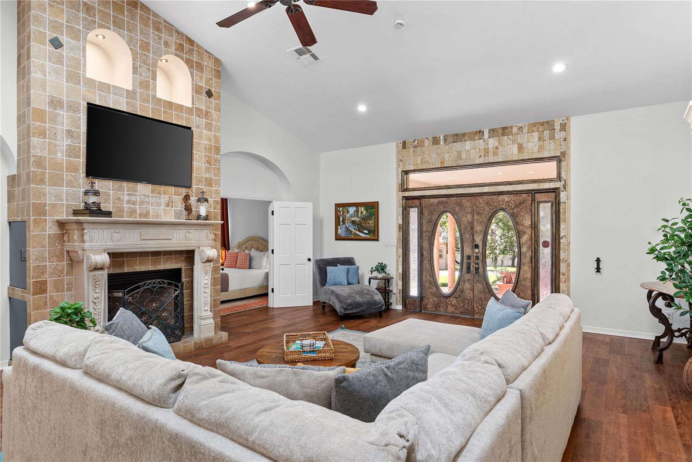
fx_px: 385
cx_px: 346
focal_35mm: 20
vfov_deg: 62.0
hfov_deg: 84.0
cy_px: 231
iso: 400
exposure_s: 1/4
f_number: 8
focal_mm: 20
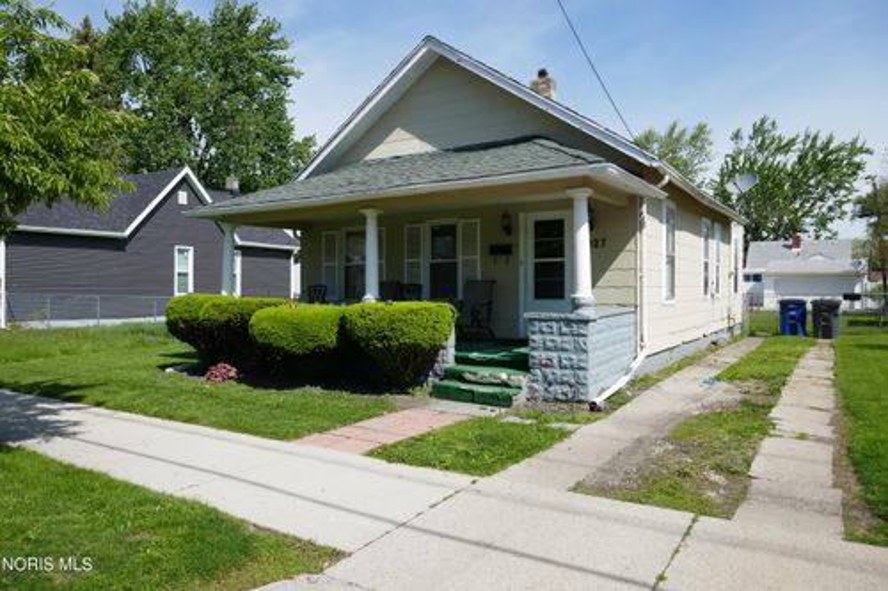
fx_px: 616
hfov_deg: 71.5
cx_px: 444
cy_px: 296
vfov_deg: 51.3
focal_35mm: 25
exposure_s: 1/800
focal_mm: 9.1
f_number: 4.5
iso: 125
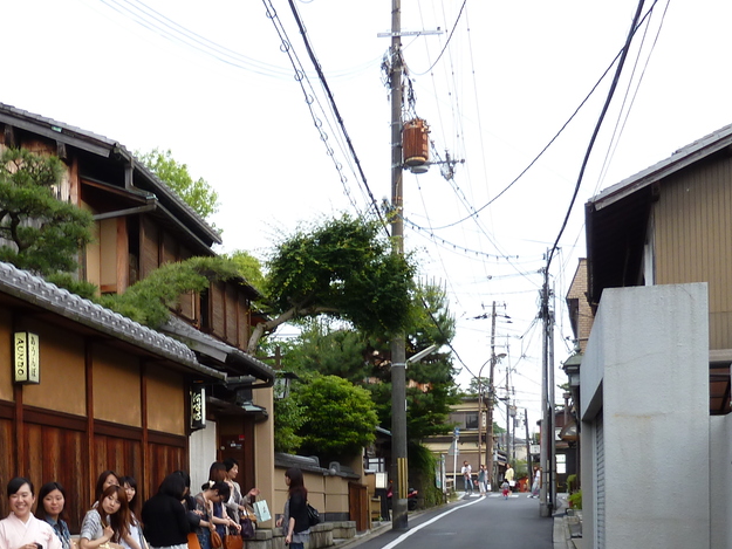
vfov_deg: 28.8
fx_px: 1015
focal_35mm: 48
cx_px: 247
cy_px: 519
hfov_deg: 39.2
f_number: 3.3
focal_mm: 4.1
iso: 80
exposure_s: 1/50
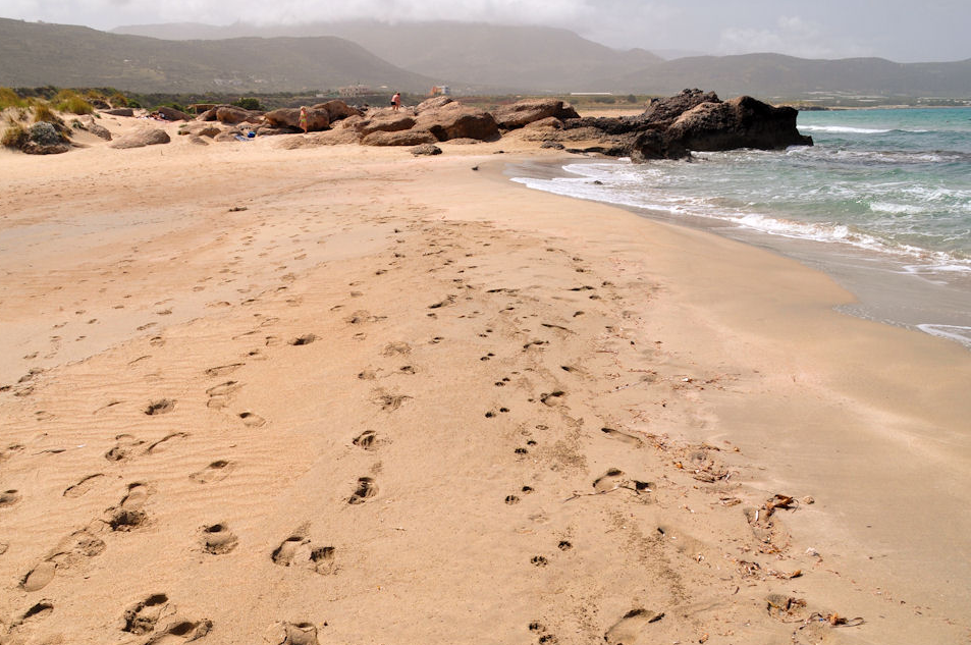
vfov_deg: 38.7
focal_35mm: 34
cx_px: 433
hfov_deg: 55.7
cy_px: 364
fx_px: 916
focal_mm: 18
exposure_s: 1/400
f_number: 11
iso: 200
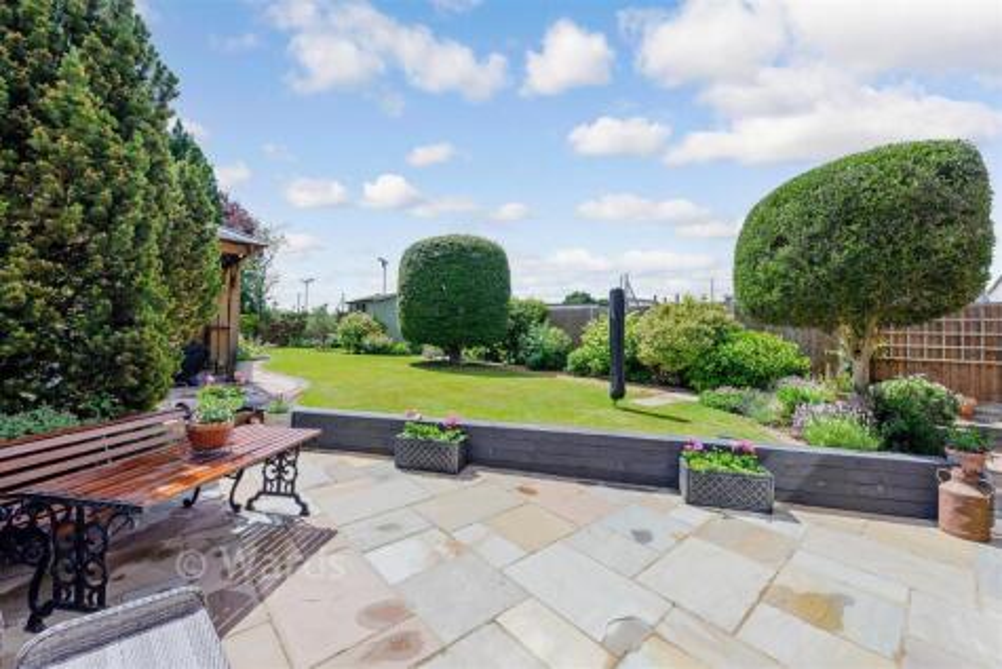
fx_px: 390
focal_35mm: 14
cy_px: 334
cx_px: 501
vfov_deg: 81.2
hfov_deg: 104.2
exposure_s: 1/500
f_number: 8
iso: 100
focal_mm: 14
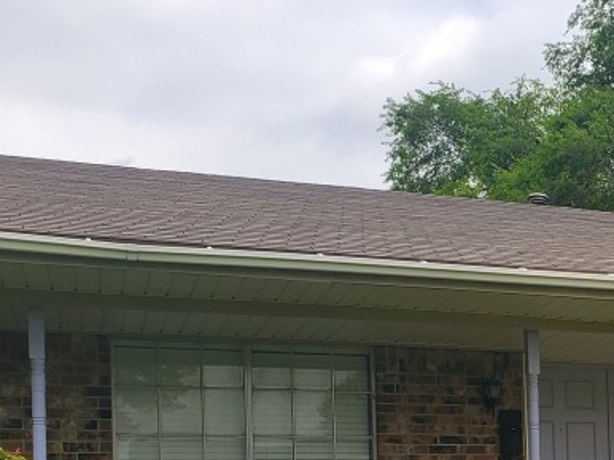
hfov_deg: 25.7
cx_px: 703
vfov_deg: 20.1
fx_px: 1223
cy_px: 536
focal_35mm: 69
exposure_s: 1/1690
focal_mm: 4.3
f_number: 2.4
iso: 50
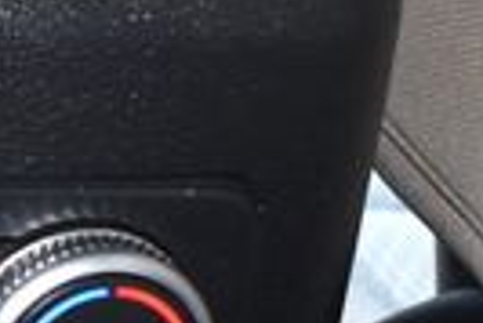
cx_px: -294
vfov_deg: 8.7
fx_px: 2034
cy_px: 581
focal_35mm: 151
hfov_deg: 12.7
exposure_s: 1/30
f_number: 3.8
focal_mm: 21
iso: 1800
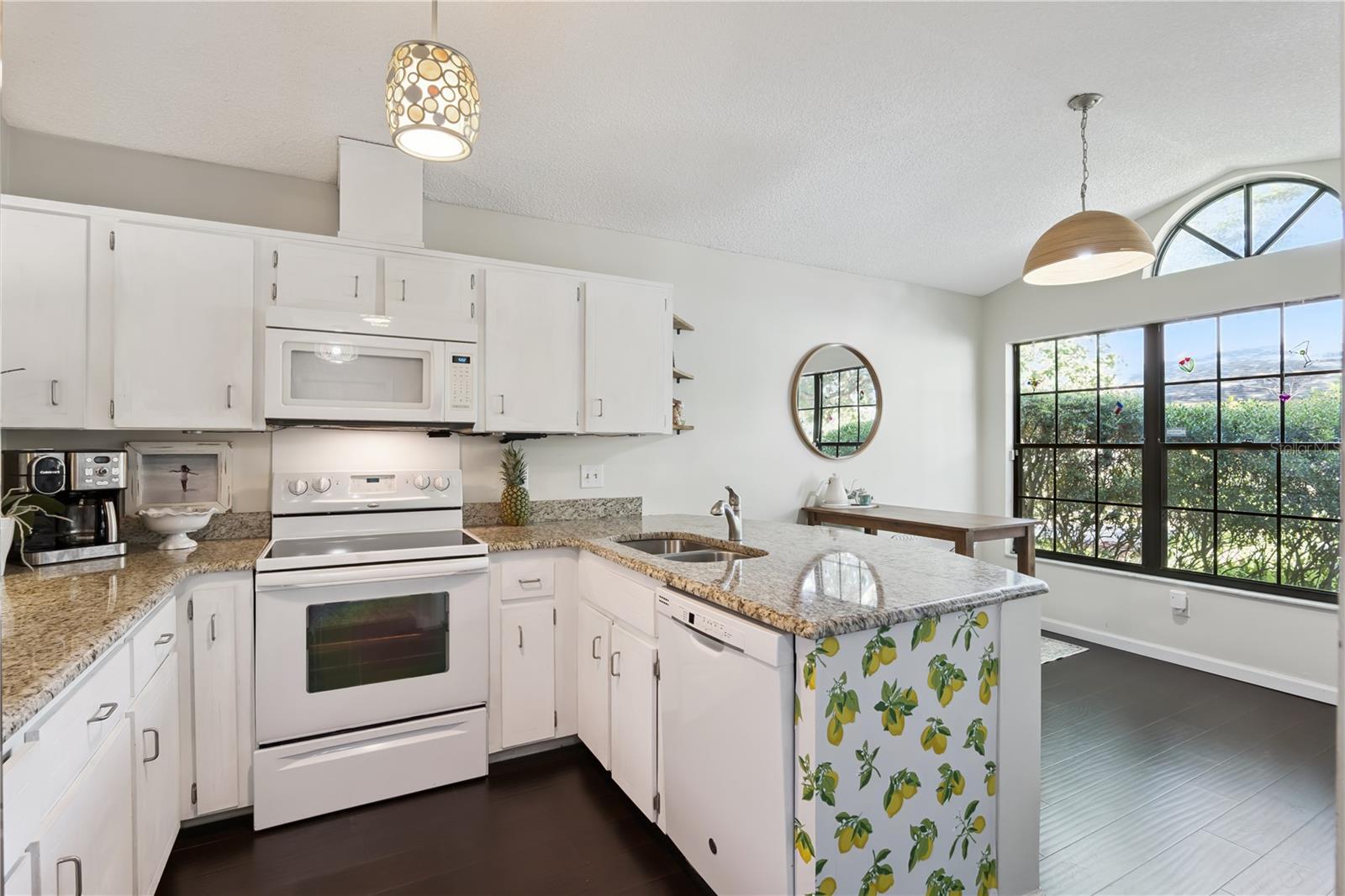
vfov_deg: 73.7
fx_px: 598
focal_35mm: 16
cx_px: 672
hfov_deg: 96.7
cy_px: 448
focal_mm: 16
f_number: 9
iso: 800
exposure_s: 1/13
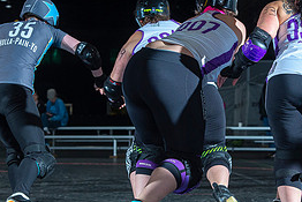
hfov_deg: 9.8
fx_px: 1763
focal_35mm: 210
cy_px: 106
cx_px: 195
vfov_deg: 6.6
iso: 800
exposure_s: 1/160
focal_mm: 95
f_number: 7.1
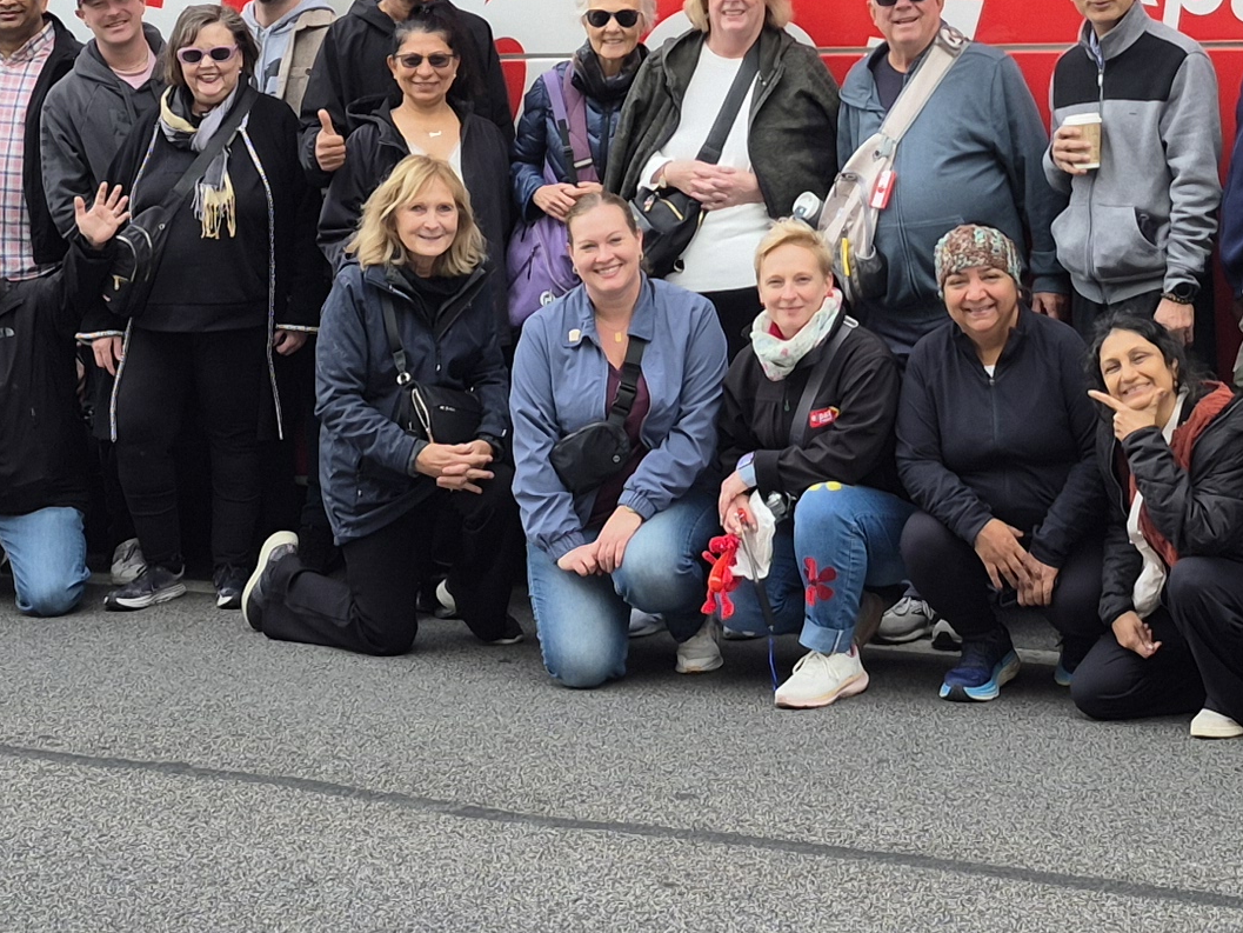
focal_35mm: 87
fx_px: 3124
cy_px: 15
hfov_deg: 22.3
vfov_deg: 16.6
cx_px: 916
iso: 25
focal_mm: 5.4
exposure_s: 1/216
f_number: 1.8
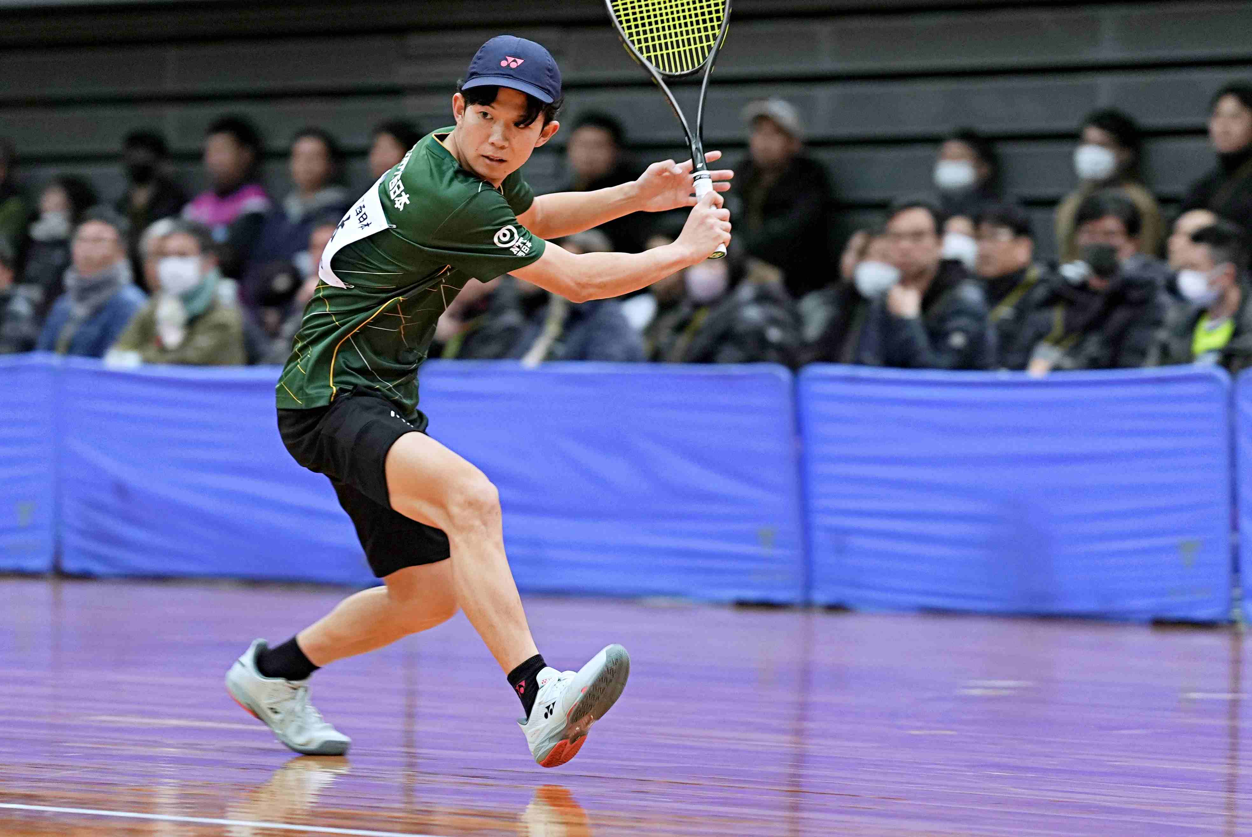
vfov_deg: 5.9
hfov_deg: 8.9
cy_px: 418
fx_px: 8075
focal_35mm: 232
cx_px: 626
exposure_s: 1/400
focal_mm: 155
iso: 1600
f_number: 2.8
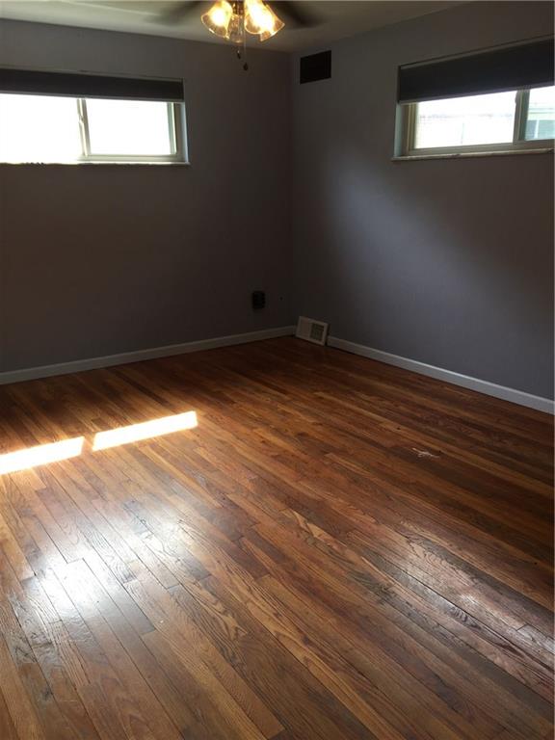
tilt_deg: -16.3
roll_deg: +0.8
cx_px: 278
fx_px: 620
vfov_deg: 61.7
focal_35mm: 29
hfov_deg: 48.2
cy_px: 370
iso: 32
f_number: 2.2
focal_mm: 4.15
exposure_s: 1/40
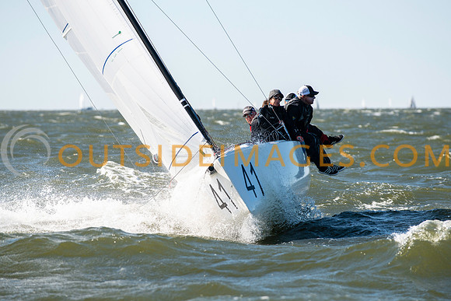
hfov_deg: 8.3
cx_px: 225
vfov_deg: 5.5
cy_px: 183
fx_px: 3112
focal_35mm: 248
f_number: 5
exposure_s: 1/2000
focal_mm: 200
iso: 320
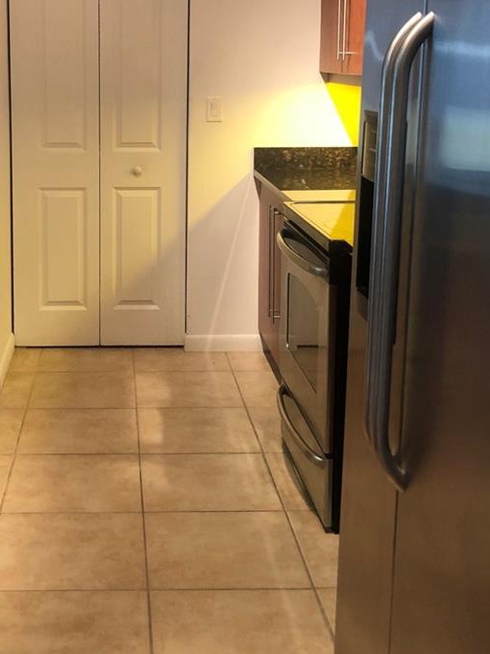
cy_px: 180
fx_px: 944
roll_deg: -0.3
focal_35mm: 50
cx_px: 139
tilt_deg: -7.5
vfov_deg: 37.4
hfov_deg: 28.8
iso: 50
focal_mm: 3.99
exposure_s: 1/15
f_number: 1.8
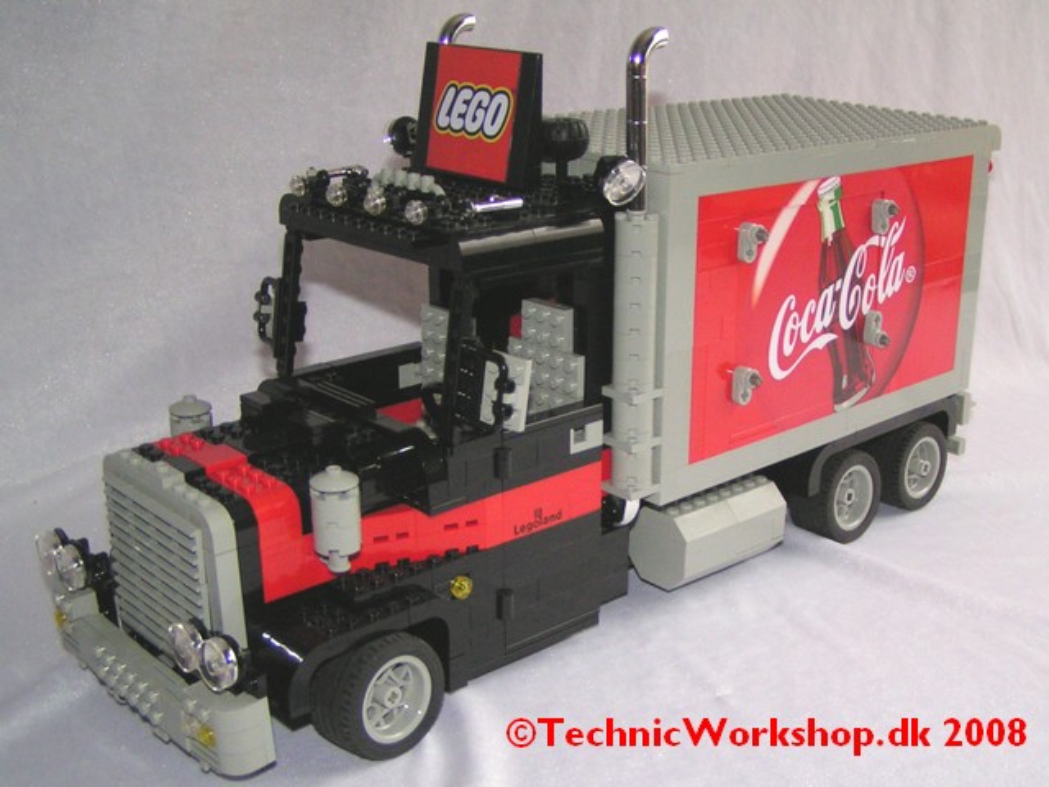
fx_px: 1152
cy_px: 394
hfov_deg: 49.0
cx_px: 524
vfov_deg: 37.7
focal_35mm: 38
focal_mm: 5.8
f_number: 2.8
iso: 200
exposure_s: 1/40
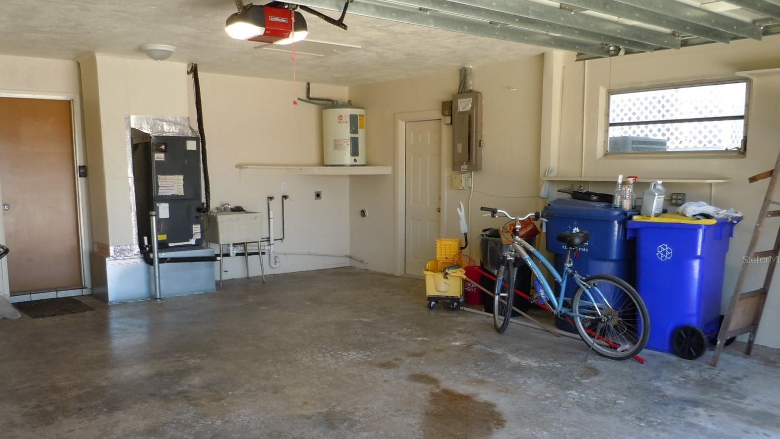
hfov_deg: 62.6
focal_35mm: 31
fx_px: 641
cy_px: 259
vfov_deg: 37.7
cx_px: 393
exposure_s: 1/60
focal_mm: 5
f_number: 3.7
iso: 125
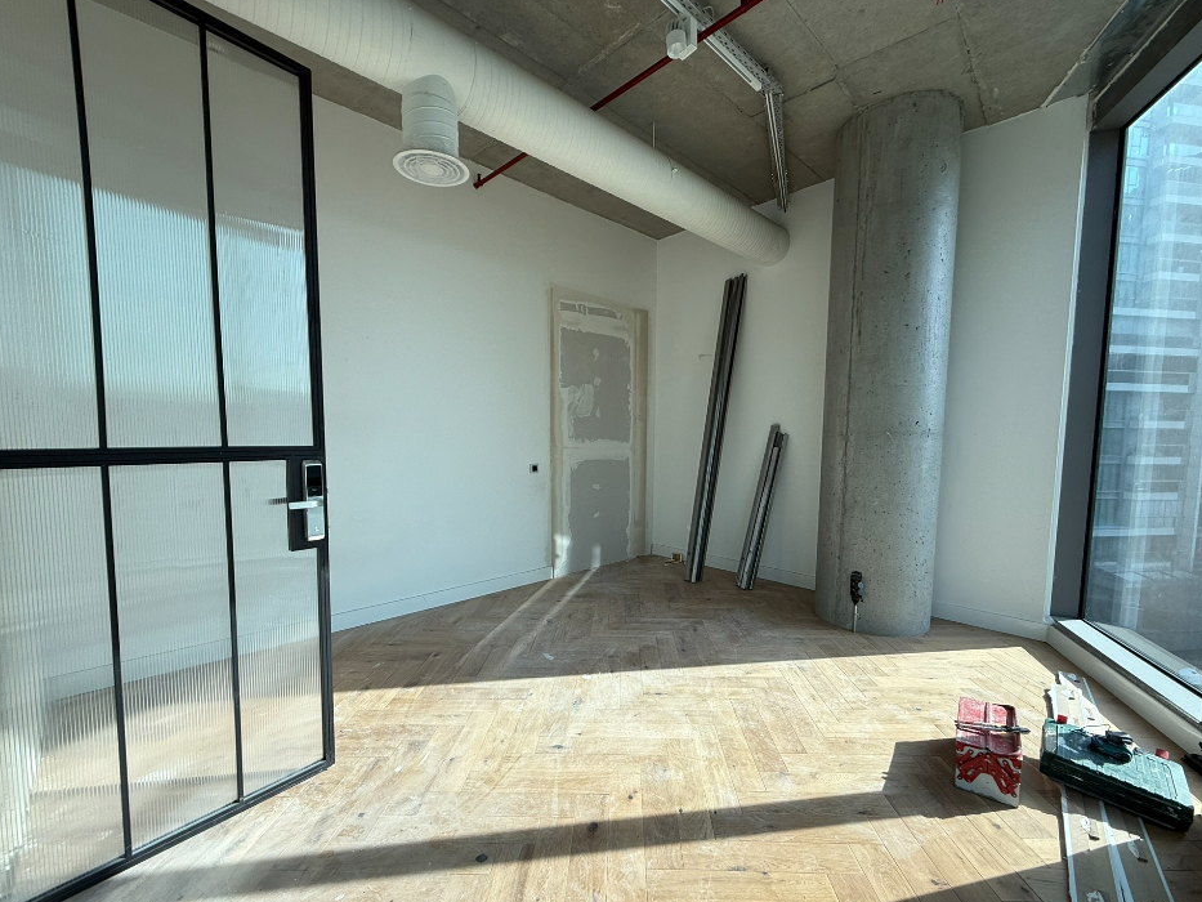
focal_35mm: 15
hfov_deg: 98.1
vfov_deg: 81.7
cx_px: 615
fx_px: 521
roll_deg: -0.4
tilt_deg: -4.3
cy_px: 475
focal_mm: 2.22
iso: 50
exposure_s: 1/265
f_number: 2.2
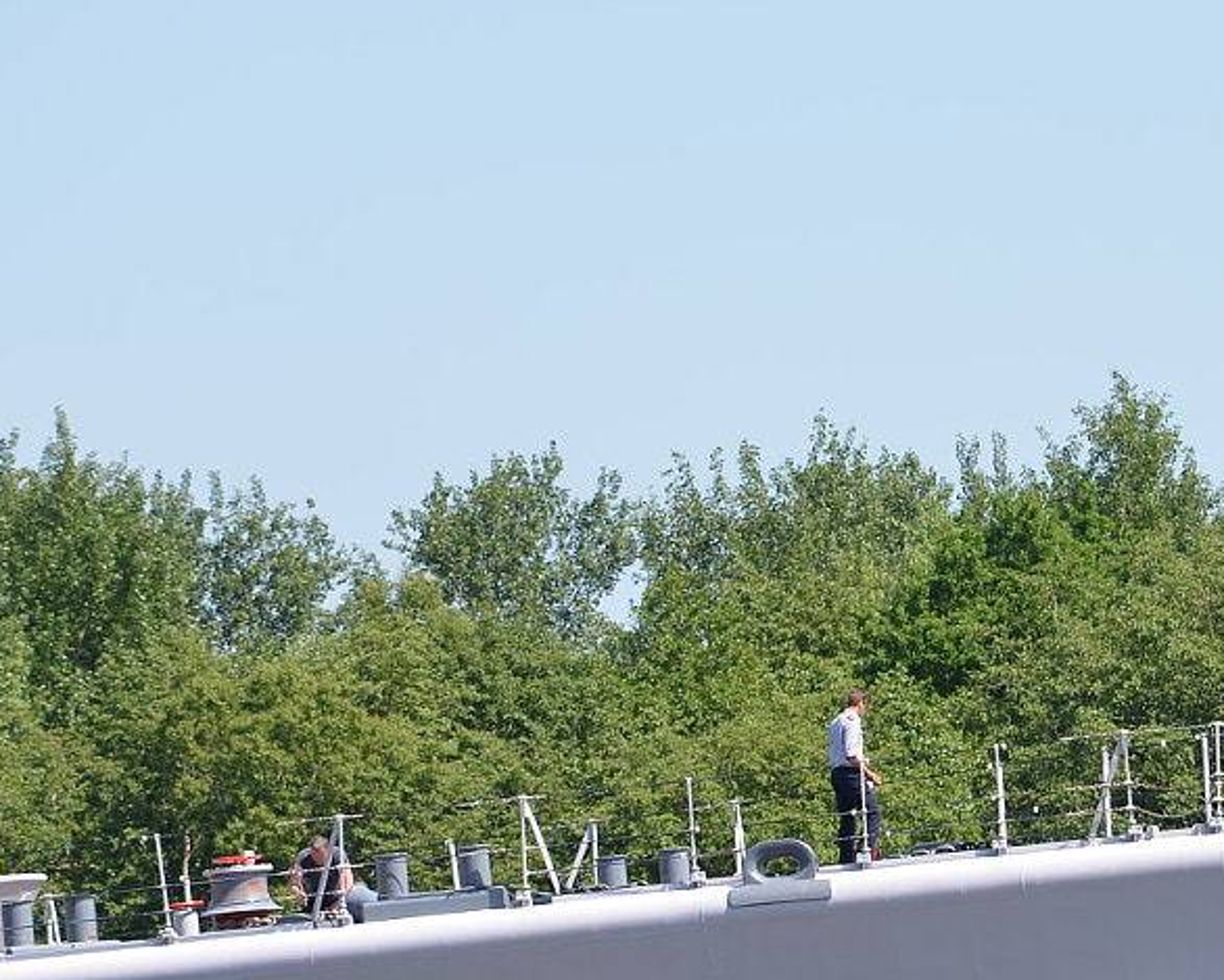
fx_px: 16667
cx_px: 919
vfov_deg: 3.4
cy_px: 651
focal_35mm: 460
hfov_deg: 4.2
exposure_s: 1/400
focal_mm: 120
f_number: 5
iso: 100
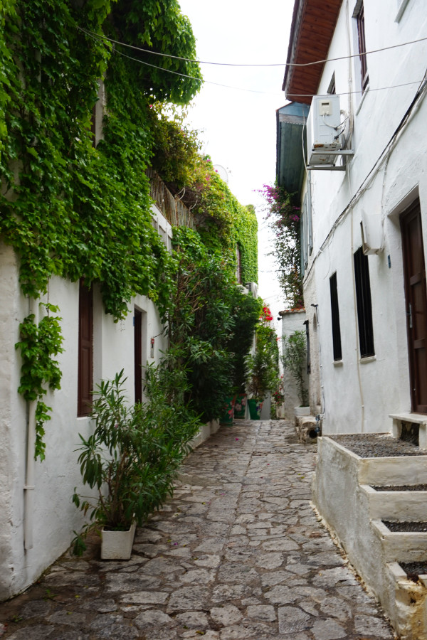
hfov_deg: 38.4
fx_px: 614
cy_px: 320
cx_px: 214
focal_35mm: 34
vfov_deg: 55.1
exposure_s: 1/80
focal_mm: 23
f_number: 9
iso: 100
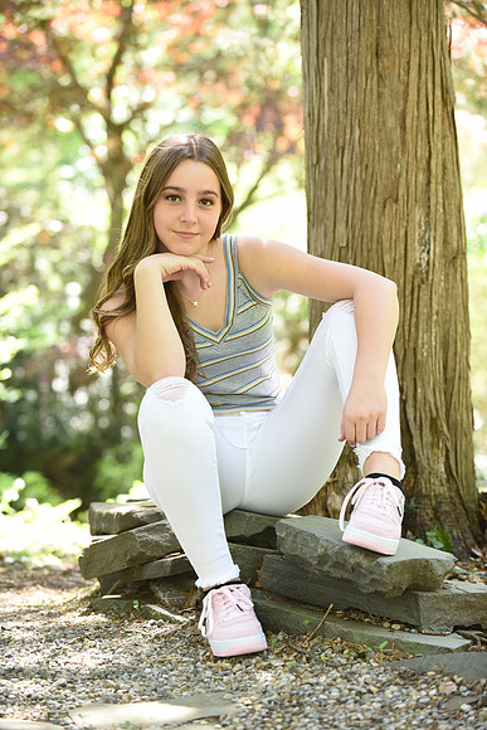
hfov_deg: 11.8
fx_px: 2352
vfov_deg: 17.6
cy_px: 365
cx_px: 244
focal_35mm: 116
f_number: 5
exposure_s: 1/200
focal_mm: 116
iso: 640
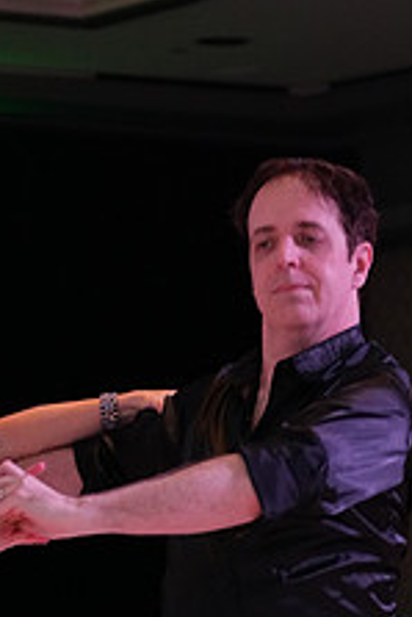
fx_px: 4507
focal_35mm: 263
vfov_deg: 7.7
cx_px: 59
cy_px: 758
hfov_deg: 5.2
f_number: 8
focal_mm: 101
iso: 3200
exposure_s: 1/250
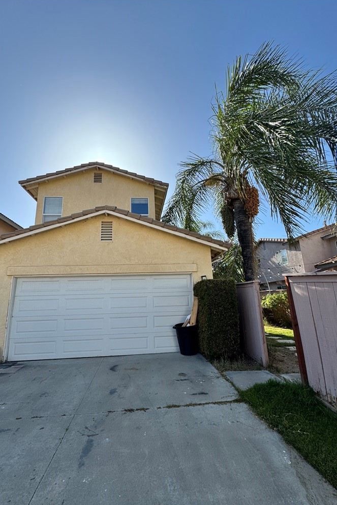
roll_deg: +2.3
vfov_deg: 100.4
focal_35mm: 15
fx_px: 211
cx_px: 155
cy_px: 258
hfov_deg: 77.2
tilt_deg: +12.3
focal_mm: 2.22
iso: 50
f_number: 2.2
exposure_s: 1/1323
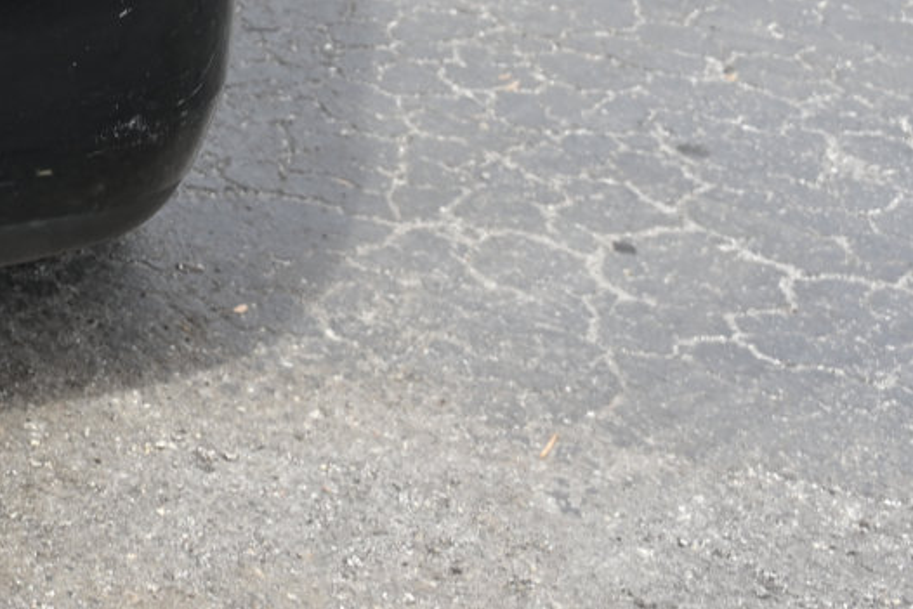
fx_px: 2765
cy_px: -330
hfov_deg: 16.2
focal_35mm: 109
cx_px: -654
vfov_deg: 12.0
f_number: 4
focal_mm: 28
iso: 100
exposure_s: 1/250
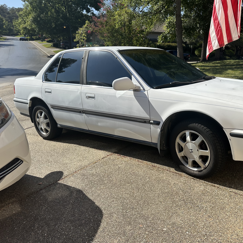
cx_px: 162
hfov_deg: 54.5
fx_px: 230
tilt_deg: -16.0
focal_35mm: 29
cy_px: 120
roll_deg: +0.0
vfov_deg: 55.6
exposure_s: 1/4545
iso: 80
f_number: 1.78
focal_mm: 6.86
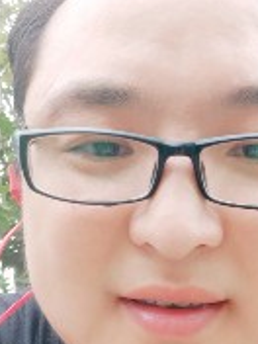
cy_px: 215
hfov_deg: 28.8
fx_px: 497
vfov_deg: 38.0
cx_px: 185
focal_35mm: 50
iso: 129
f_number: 2.2
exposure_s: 1/50
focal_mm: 3.86
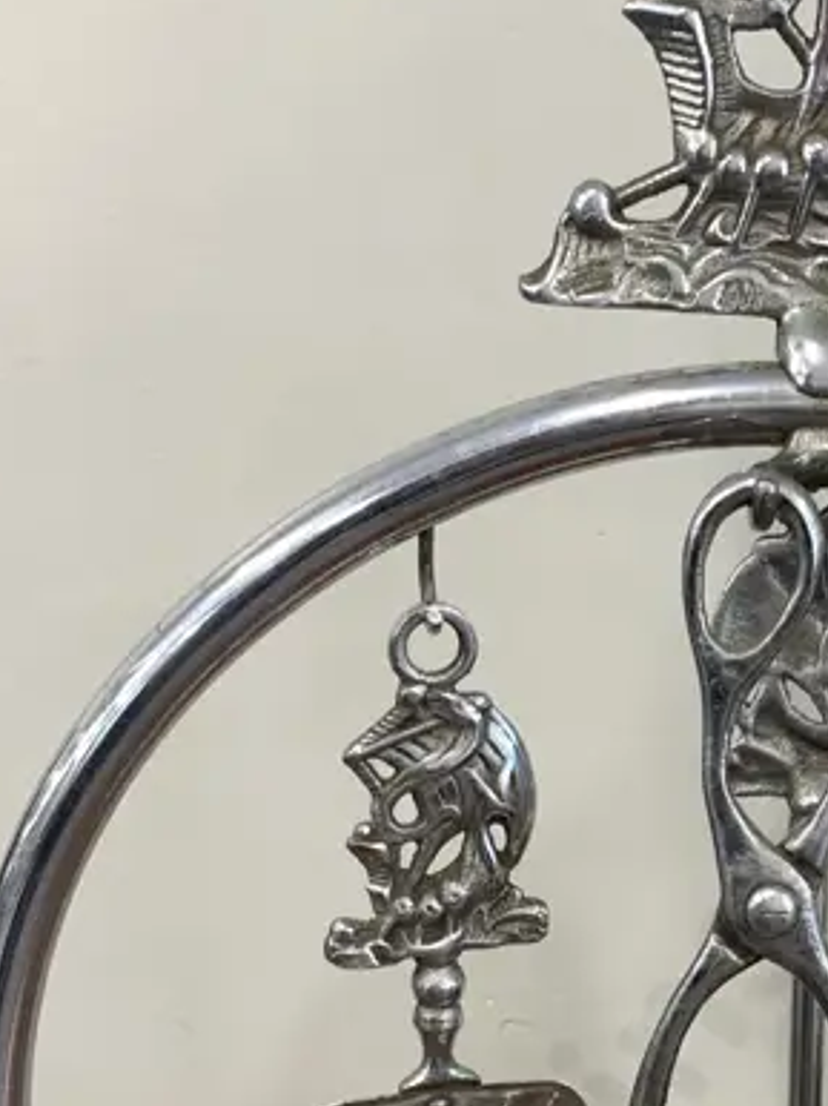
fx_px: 2203
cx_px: 725
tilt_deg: -21.9
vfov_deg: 27.3
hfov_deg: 20.9
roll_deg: +0.9
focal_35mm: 69
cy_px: 977
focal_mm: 4.25
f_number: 1.8
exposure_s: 1/50
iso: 64
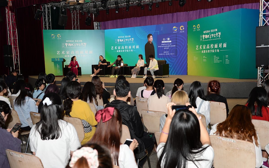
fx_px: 271
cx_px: 134
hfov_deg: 52.8
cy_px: 89
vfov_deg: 34.4
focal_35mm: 37
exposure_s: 1/160
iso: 640
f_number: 5
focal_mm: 36
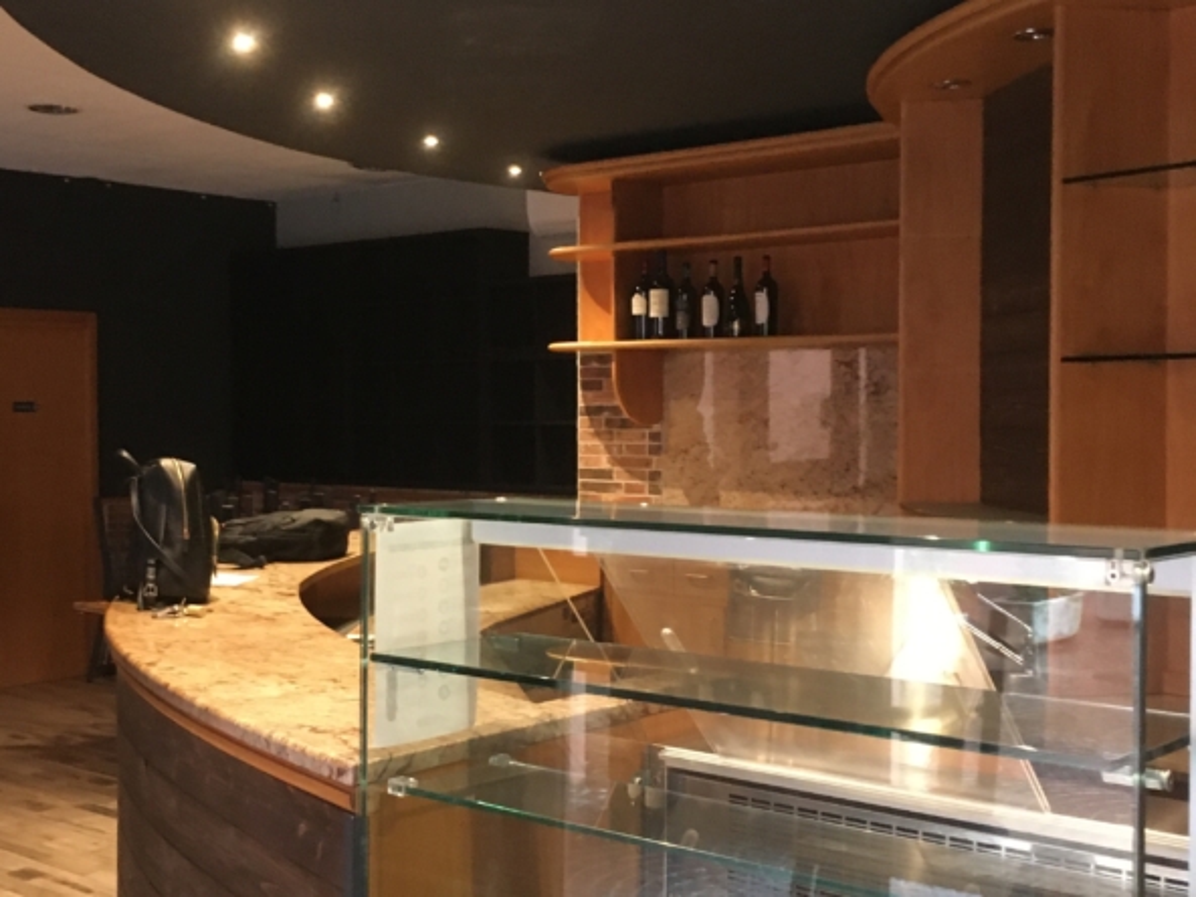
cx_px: 598
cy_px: 448
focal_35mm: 29
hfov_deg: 61.7
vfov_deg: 48.2
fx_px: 1002
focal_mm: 4.15
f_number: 2.2
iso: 250
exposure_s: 1/17
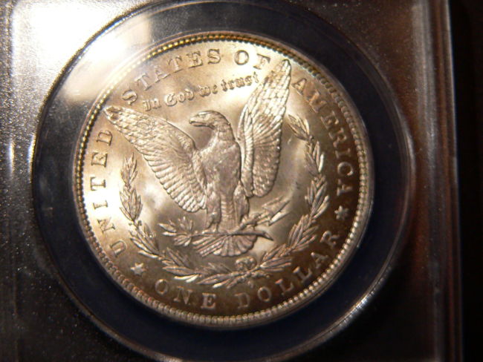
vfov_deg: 14.1
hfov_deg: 18.7
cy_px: 181
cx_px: 242
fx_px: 1466
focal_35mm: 105
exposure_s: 1/400
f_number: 4
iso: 200
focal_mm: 17.4
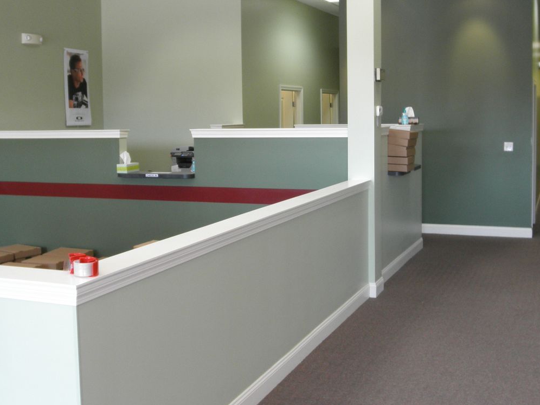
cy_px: 159
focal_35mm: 45
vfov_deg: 32.1
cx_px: 320
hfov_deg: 41.9
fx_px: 702
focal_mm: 5
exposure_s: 1/30
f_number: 3
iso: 100
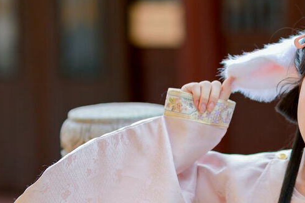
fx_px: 1550
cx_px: 312
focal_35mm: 183
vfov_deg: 7.5
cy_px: 152
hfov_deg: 11.1
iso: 100
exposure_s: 1/500
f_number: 2
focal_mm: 85
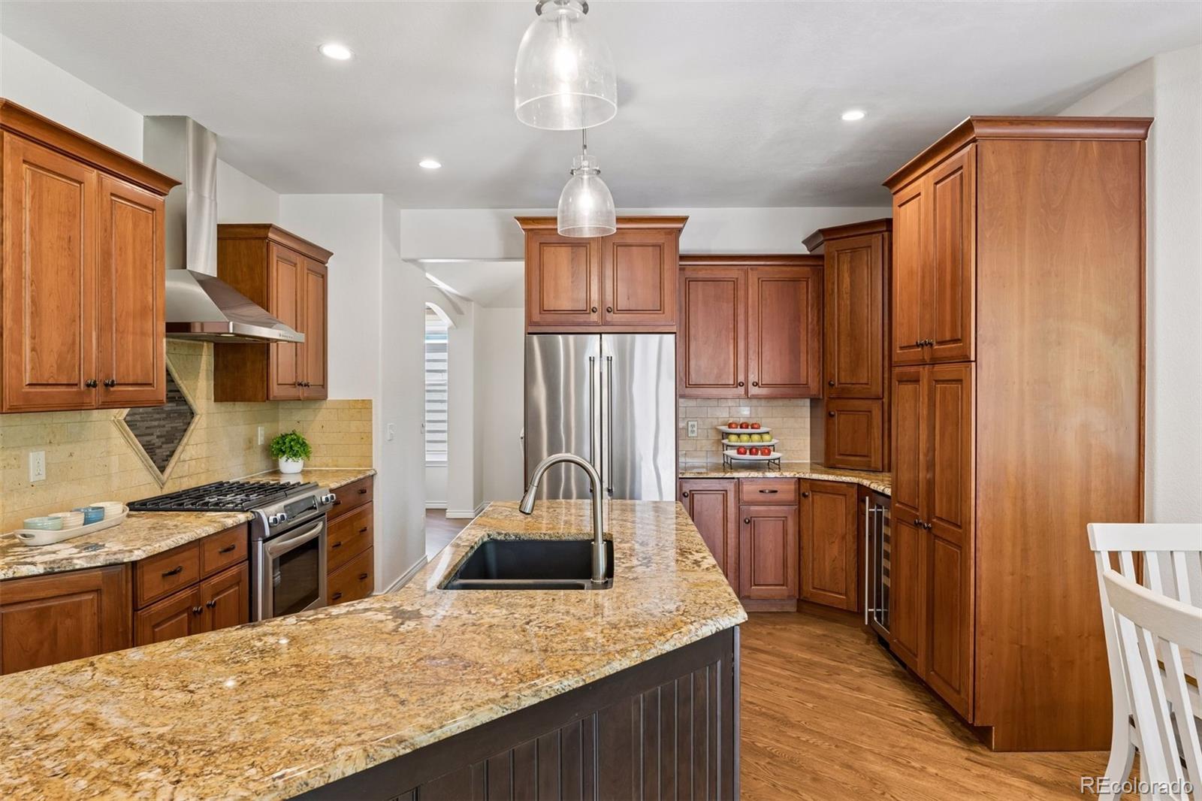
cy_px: 400
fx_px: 768
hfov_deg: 76.1
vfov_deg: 55.1
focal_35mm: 23
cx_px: 601
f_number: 9
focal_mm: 23
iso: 400
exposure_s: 1/6
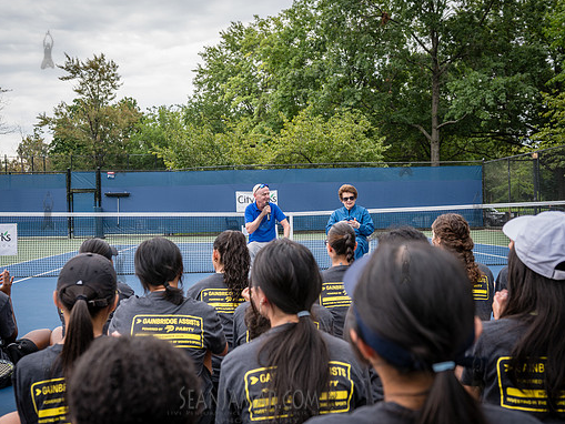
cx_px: 270
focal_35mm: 40
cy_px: 210
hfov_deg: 46.8
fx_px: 653
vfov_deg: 36.0
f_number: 4.5
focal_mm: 35
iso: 200
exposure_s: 1/400
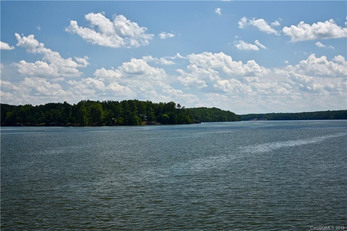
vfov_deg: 23.8
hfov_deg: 35.1
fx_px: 549
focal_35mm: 57
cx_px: 174
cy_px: 116
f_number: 4.8
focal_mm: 38
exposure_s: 1/640
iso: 100
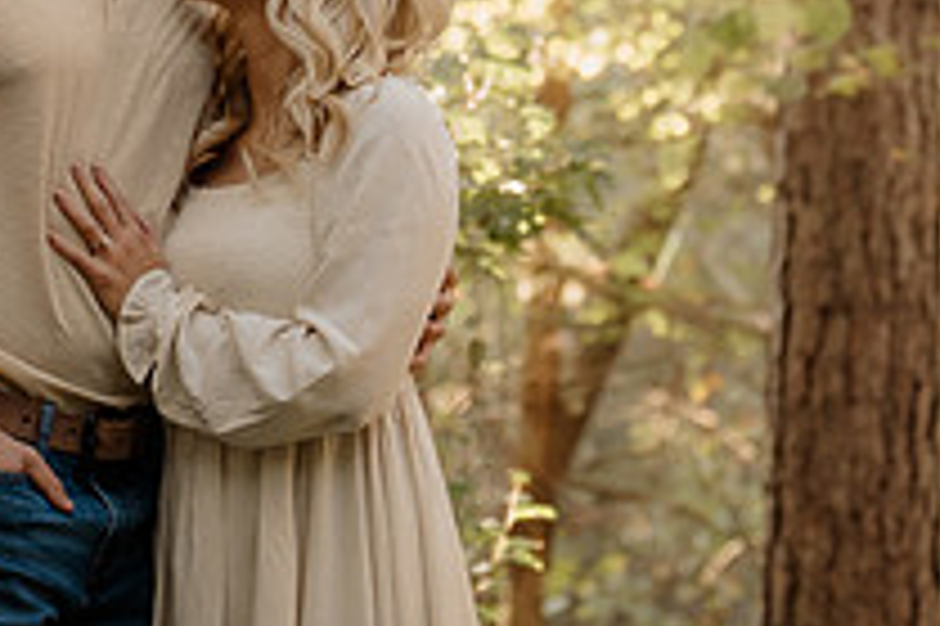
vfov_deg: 4.7
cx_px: 229
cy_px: -216
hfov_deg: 7.1
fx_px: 7592
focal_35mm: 291
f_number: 2.8
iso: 500
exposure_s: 1/80
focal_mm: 70
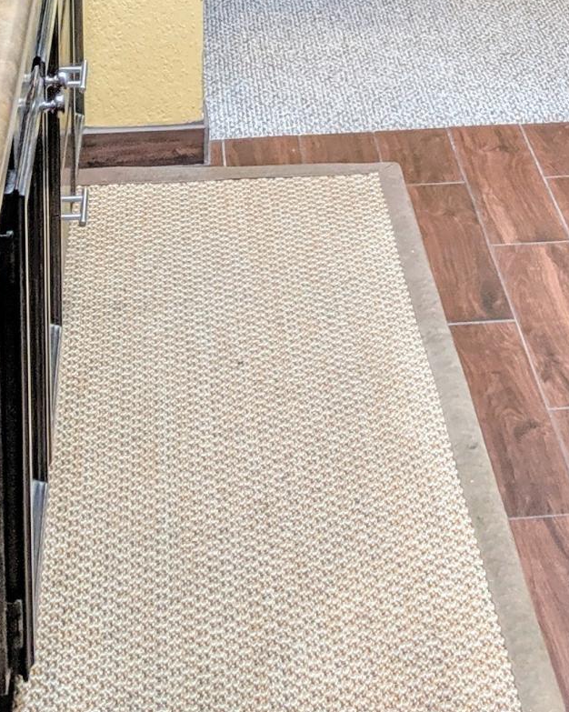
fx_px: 2127
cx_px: 570
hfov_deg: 15.0
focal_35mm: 101
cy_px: -223
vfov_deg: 17.7
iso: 113
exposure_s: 1/120
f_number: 1.8
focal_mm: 4.44
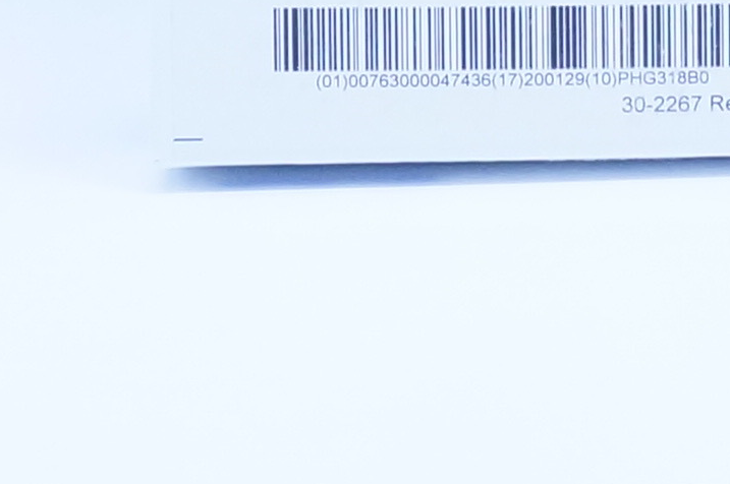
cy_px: -1063
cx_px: 523
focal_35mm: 185
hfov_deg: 11.1
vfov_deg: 6.6
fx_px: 3746
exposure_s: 1/125
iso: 800
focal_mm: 18
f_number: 5.6
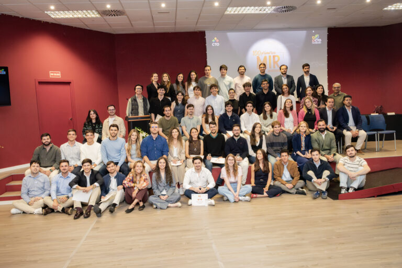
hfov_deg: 61.9
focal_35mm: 30
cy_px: 134
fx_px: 335
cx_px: 201
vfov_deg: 43.6
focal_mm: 30
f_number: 14
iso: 12800
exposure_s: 1/125
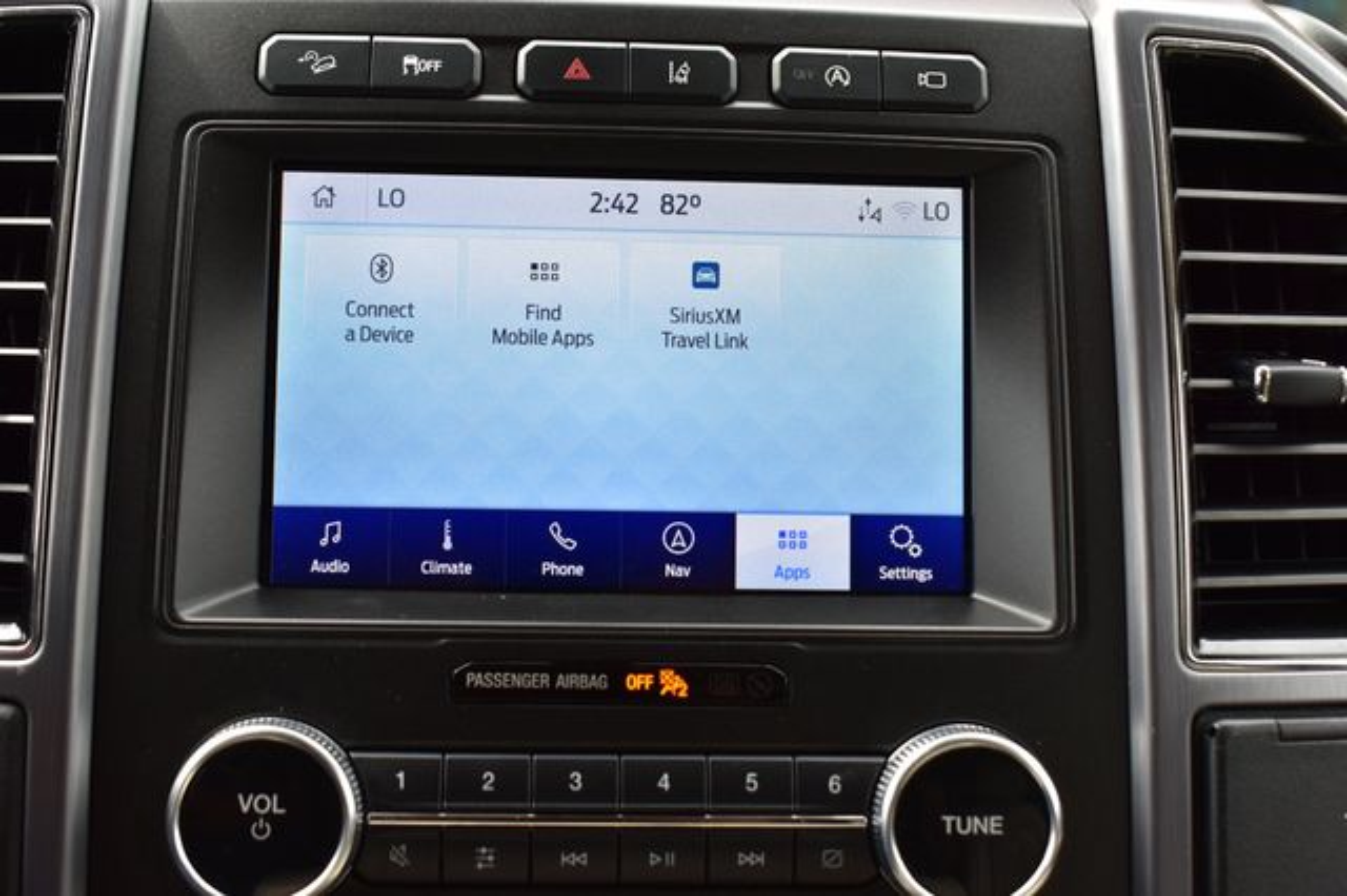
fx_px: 1795
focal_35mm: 48
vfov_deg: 28.0
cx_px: 674
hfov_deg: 41.1
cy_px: 448
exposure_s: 1/80
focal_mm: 32
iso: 400
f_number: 8
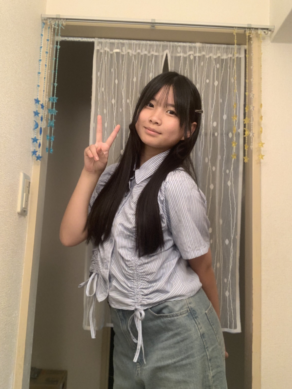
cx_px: 146
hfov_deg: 44.2
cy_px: 194
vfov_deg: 56.8
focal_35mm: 32
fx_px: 360
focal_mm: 2.87
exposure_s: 1/50
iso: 200
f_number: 2.2
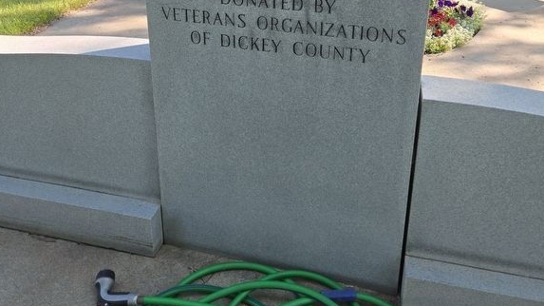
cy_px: 21
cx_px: 278
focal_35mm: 35
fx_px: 505
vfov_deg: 31.8
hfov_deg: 56.6
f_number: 1.8
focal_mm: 5.4
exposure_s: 1/407
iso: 25
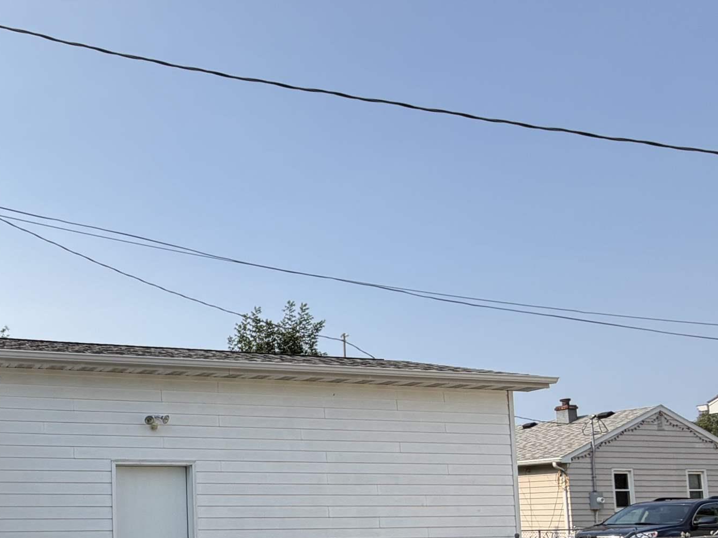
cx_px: 27
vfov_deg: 41.2
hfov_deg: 48.5
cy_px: 469
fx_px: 664
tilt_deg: +4.4
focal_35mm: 32
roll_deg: +0.1
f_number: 2.2
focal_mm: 2.22
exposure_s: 1/841
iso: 20
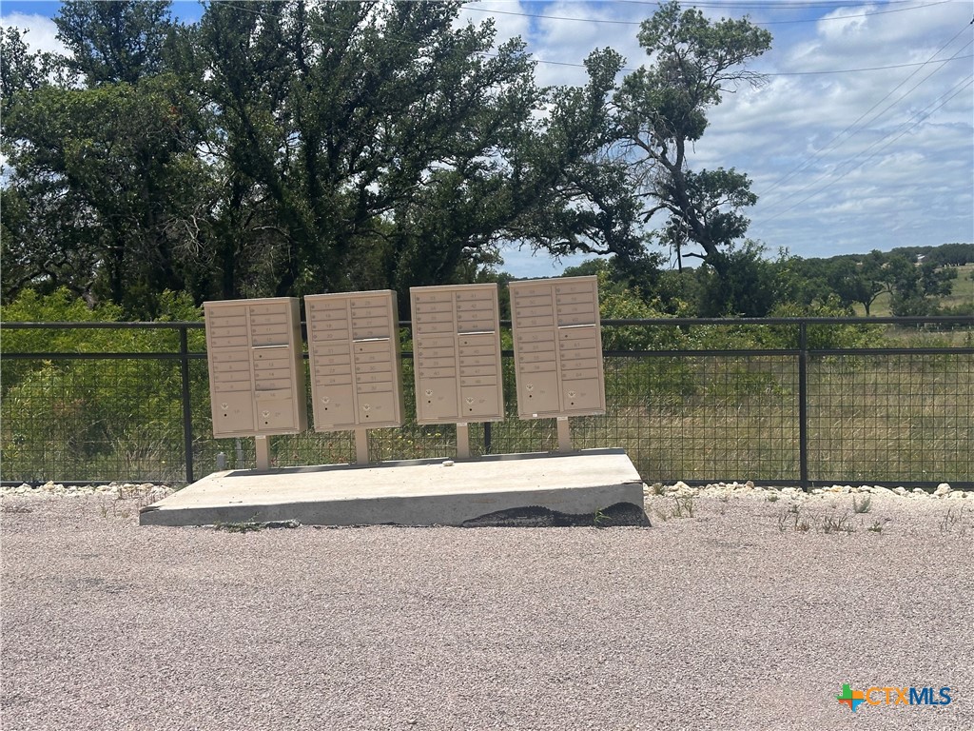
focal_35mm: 48
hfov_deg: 39.7
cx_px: 487
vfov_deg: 30.3
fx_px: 1351
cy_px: 366
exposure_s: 1/6623
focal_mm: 6.86
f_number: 1.78
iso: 64
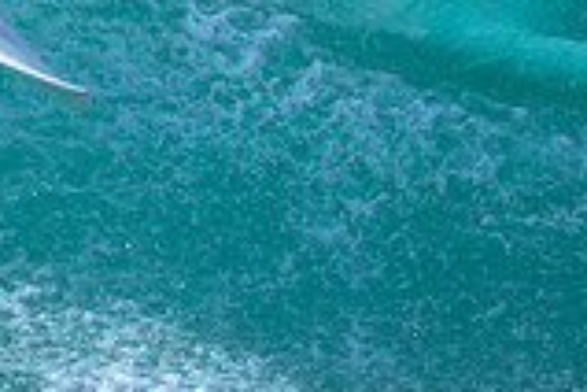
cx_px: 13
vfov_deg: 0.3
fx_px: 65233
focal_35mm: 4001
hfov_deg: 0.5
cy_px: 21
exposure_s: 1/2000
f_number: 6.3
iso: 360
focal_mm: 800
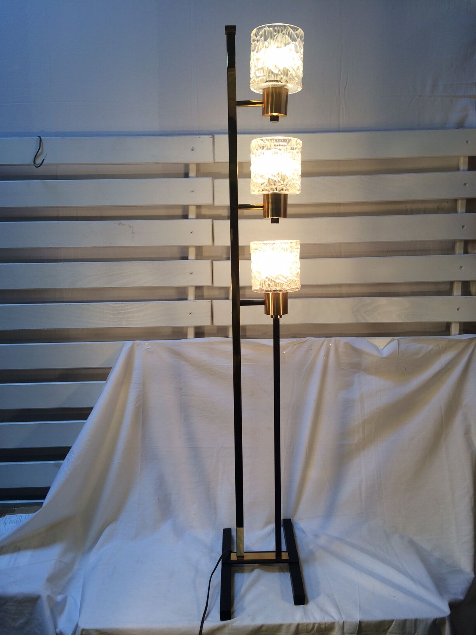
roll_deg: +1.2
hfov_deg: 48.2
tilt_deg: -8.6
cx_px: 238
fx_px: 532
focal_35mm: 29
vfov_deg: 61.7
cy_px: 318
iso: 40
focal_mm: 4.15
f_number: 2.2
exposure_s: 1/50
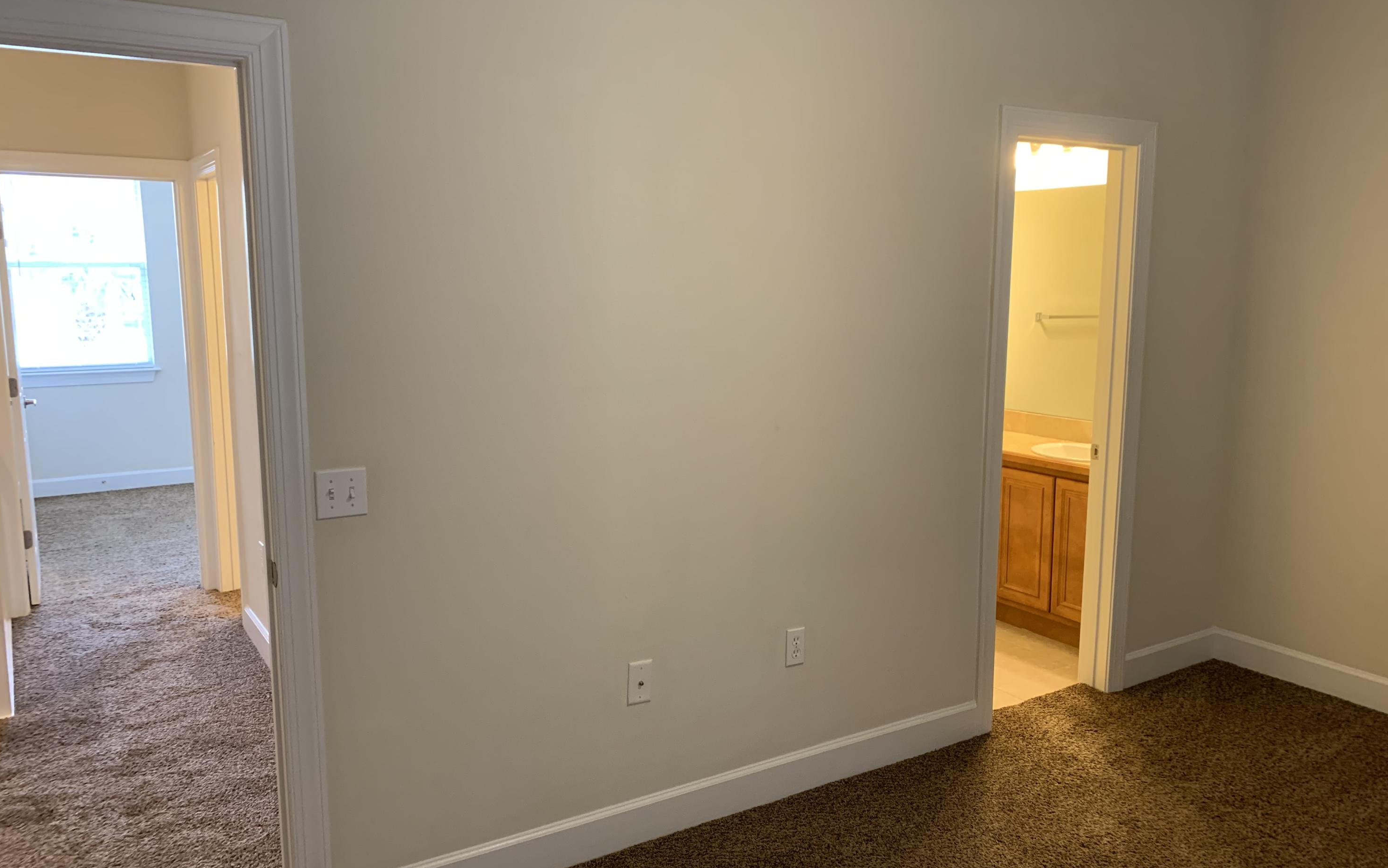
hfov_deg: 66.5
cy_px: 444
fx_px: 1059
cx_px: 703
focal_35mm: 28
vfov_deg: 44.5
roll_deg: +0.0
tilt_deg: -7.7
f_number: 1.8
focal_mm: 4.25
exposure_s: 1/60
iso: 200
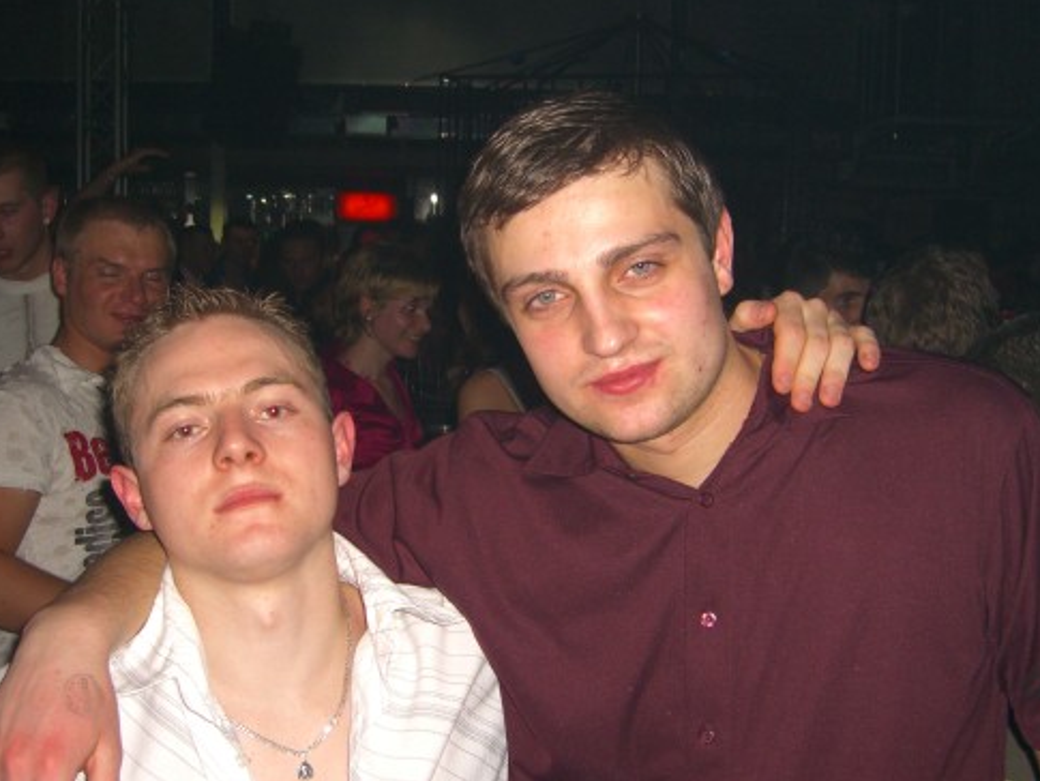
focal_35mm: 47
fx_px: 1412
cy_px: 442
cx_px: 491
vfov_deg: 30.9
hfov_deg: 40.4
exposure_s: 1/60
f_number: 2.8
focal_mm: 7.9
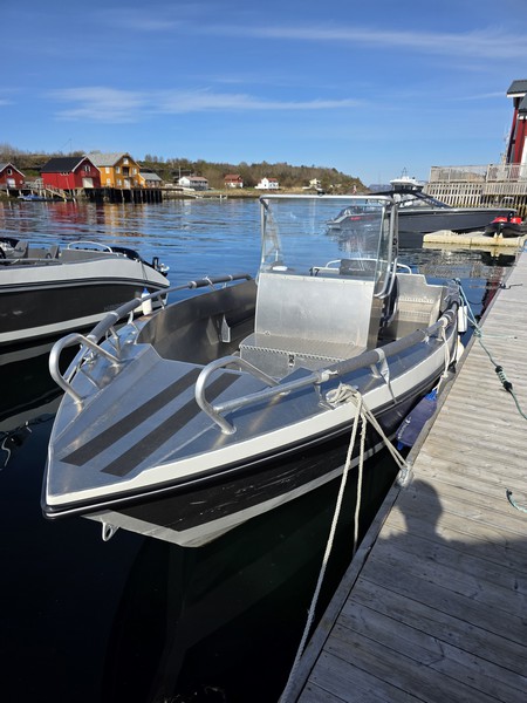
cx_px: 264
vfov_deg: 73.9
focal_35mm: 23
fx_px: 467
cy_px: 352
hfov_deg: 58.9
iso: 80
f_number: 1.7
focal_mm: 6.3
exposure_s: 1/6150
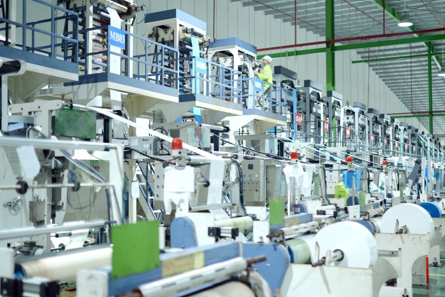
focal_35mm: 45
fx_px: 556
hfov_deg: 43.5
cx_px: 255
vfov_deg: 29.8
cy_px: 161
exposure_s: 1/50
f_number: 1.6
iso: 400
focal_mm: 35
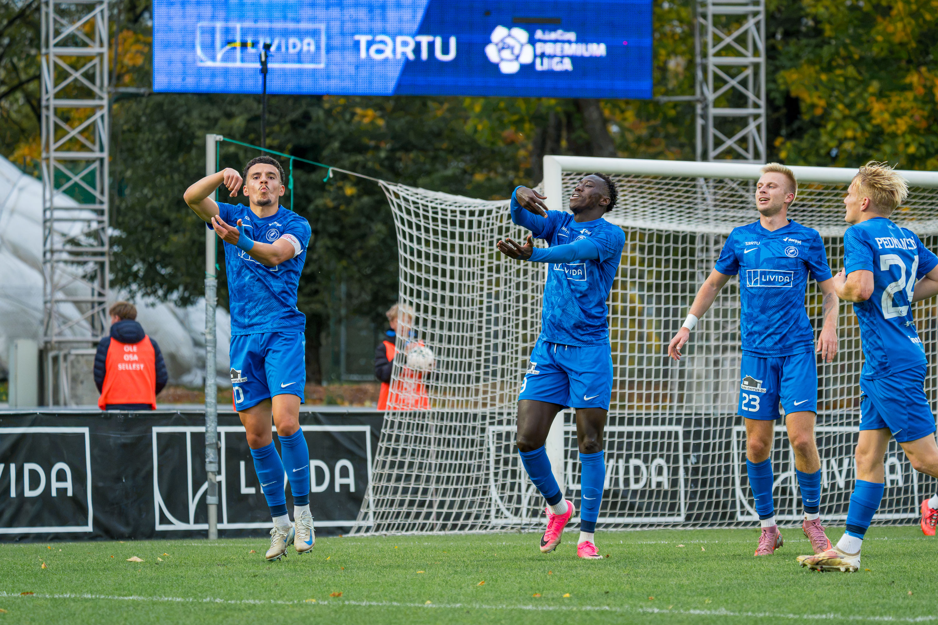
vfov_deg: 5.2
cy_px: 346
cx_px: 561
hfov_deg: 7.8
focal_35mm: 265
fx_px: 6897
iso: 5000
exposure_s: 1/1000
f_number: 6.3
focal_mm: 214
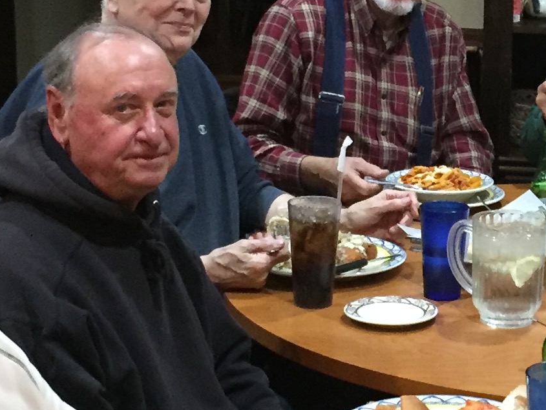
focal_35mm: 112
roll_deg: -2.6
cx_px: 504
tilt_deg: -14.3
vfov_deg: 13.2
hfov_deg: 17.3
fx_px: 1767
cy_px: 149
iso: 250
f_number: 2.2
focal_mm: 4.15
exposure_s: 1/20
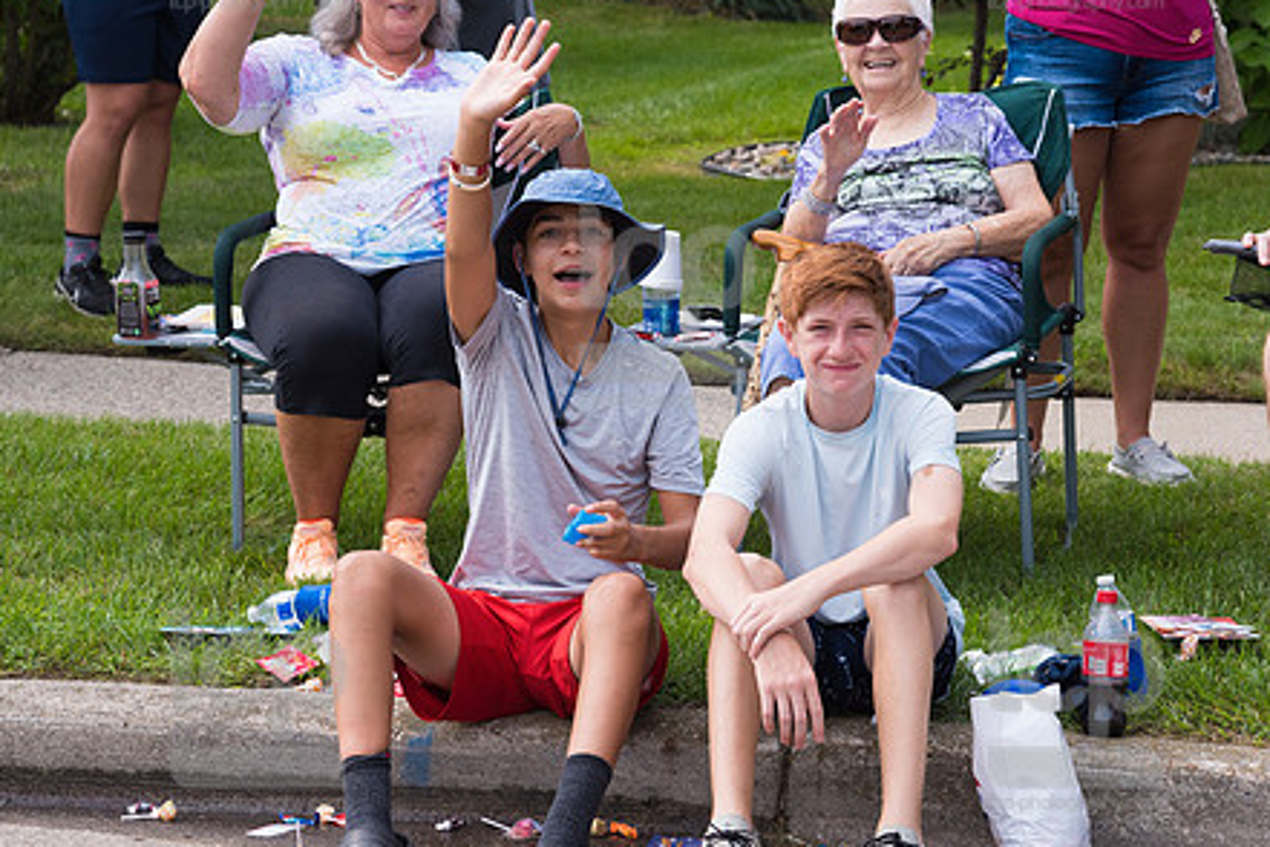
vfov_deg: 11.3
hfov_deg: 16.9
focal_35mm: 121
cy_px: 307
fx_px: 4268
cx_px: 668
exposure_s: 1/500
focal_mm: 92
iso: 400
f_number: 6.3
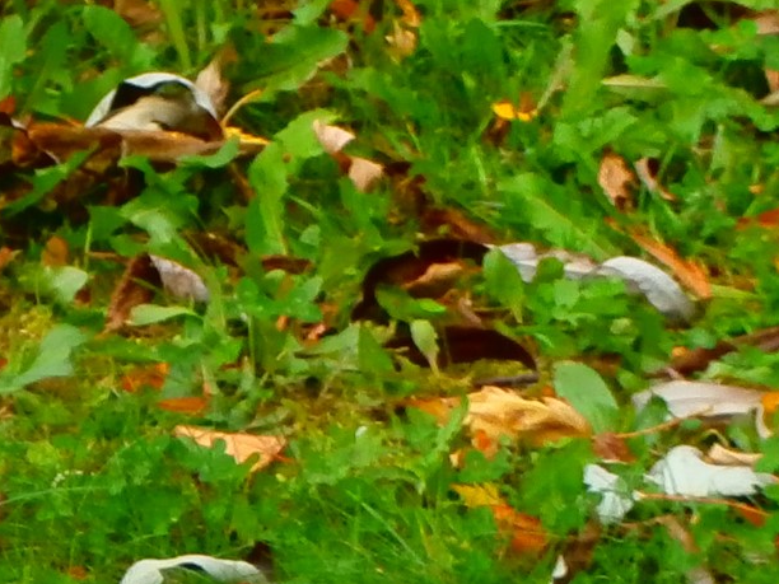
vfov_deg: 4.5
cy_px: -129
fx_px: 7494
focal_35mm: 333
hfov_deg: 5.7
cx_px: -1095
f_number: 4.7
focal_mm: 12.1
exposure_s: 1/125
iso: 100
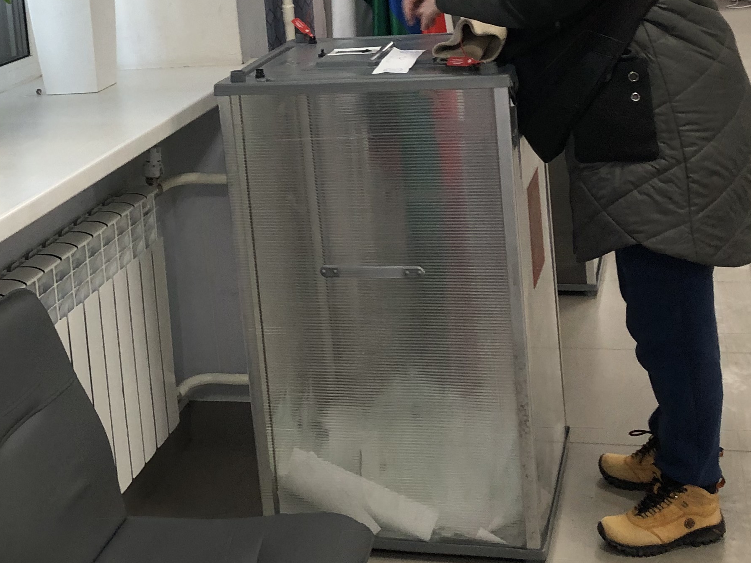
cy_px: 25
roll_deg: +5.5
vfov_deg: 22.5
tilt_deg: -4.5
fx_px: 1367
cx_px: 249
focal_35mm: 63
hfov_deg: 30.5
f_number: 1.8
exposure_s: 1/25
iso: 32
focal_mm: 3.99
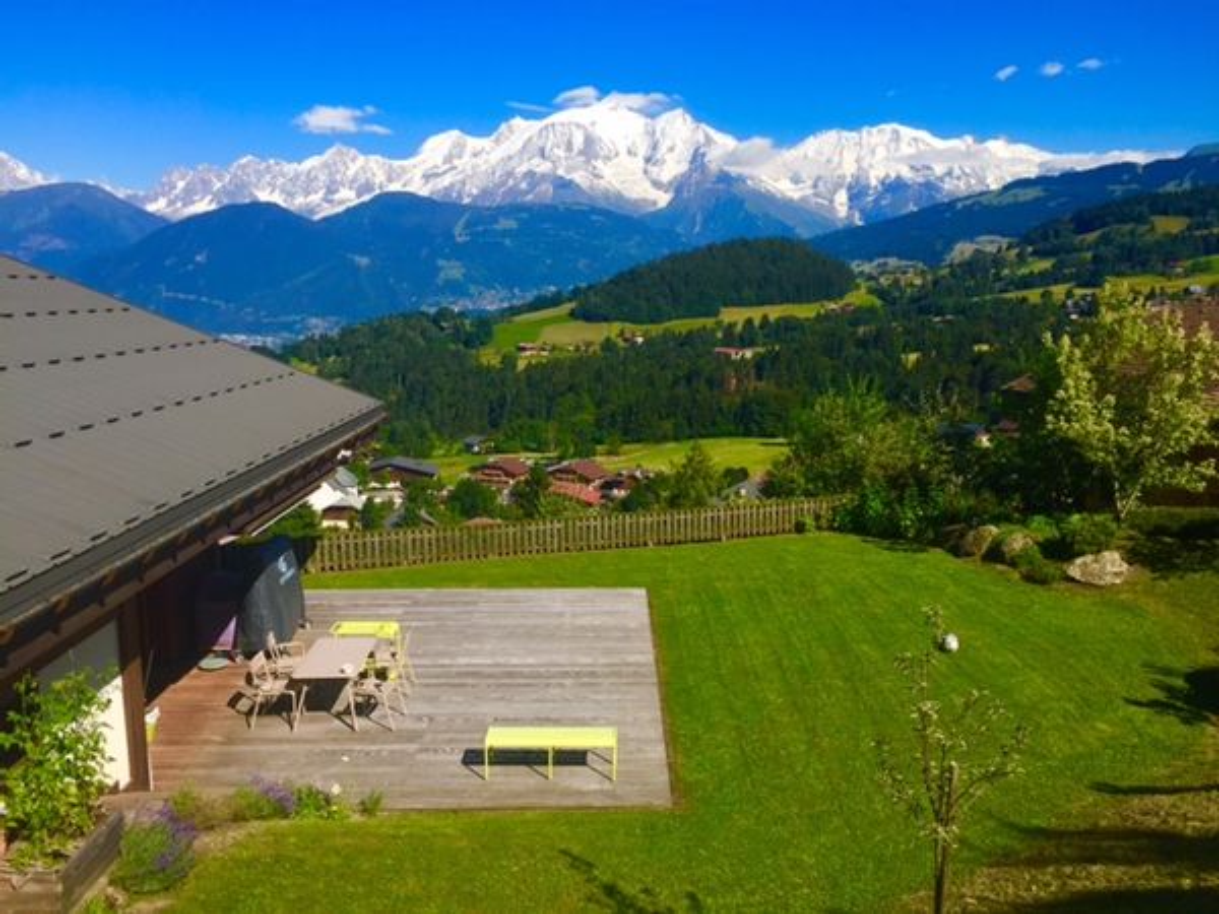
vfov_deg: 48.2
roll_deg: -0.6
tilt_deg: -9.8
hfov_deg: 61.7
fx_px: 1021
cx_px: 610
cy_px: 457
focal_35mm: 29
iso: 32
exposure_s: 1/1980
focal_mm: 4.15
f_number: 2.2
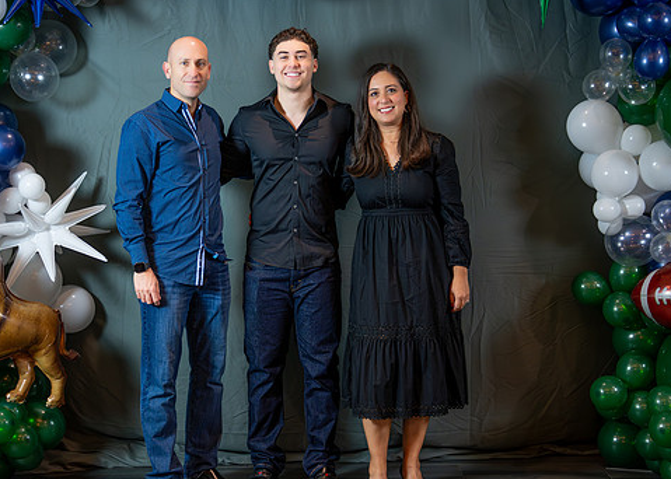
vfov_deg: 21.6
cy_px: 248
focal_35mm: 66
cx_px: 307
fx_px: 1258
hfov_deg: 29.9
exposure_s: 1/320
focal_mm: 50
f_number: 1.2
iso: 1000
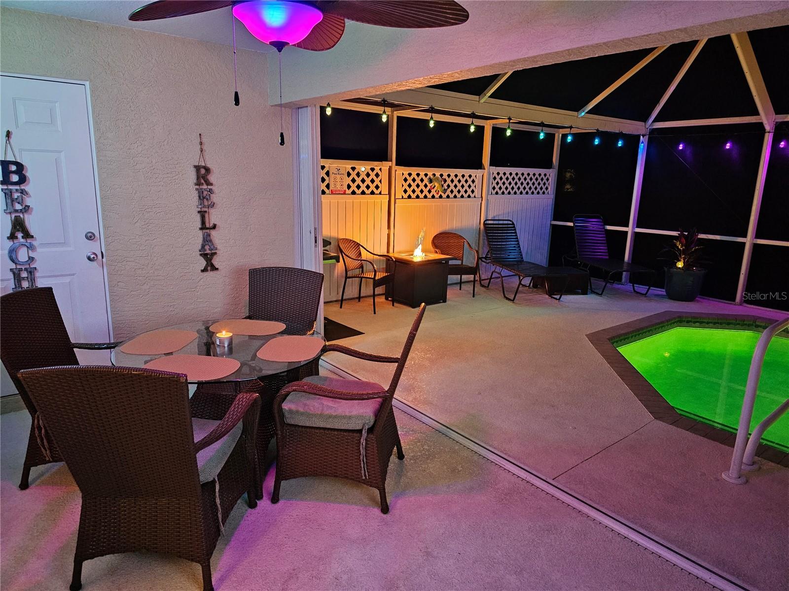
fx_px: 524
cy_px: 296
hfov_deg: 73.9
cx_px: 394
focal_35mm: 23
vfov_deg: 58.9
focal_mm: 6.3
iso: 800
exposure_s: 1/24
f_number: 1.7
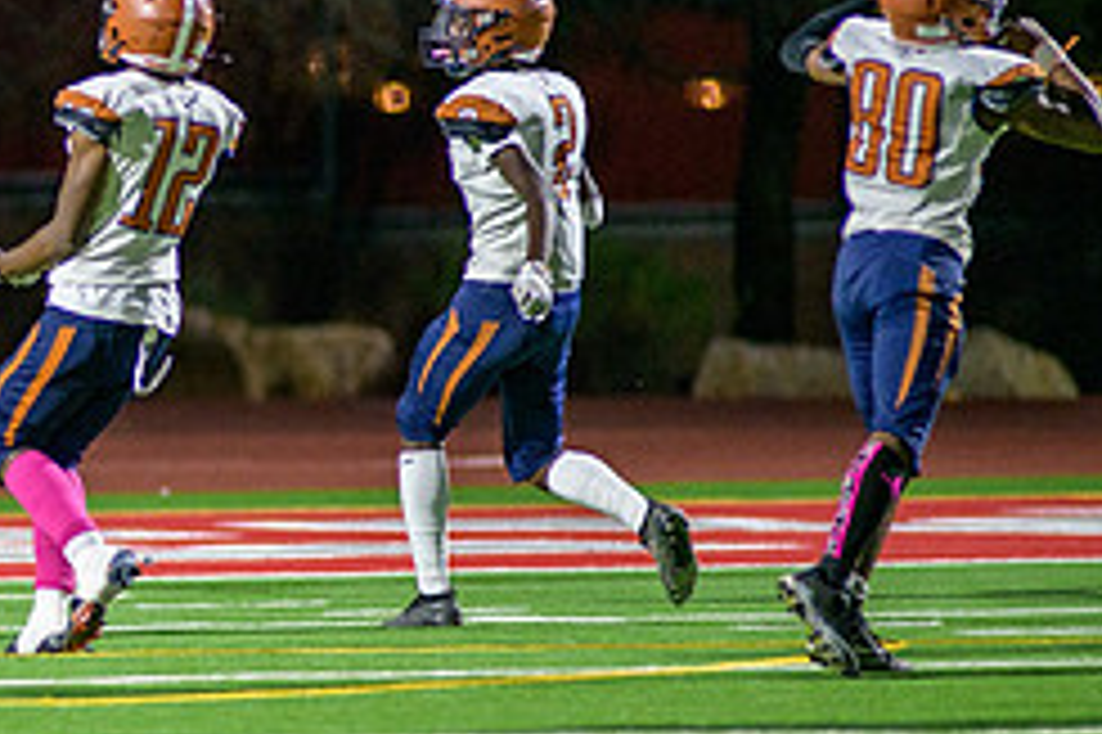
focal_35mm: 711
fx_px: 21749
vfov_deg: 1.9
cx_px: -171
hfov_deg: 2.9
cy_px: 344
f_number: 2.8
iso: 2000
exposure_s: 1/500
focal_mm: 300
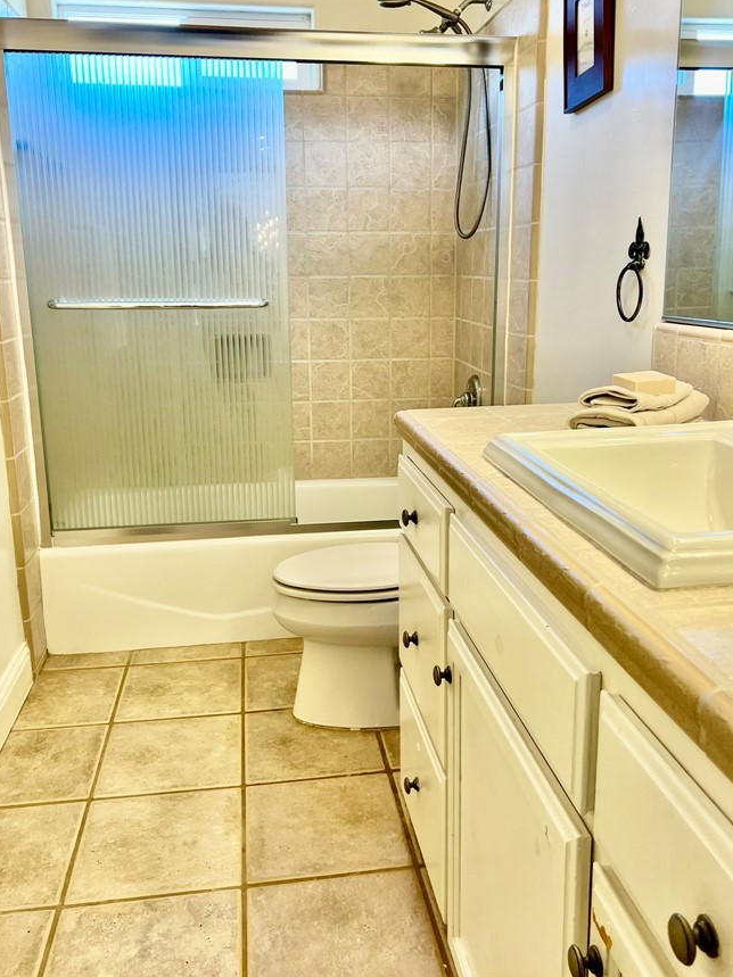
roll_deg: -0.6
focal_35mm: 31
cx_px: 395
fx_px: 875
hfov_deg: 45.4
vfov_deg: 58.3
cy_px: 469
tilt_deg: -14.1
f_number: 1.5
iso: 80
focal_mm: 5.7
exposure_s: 1/120
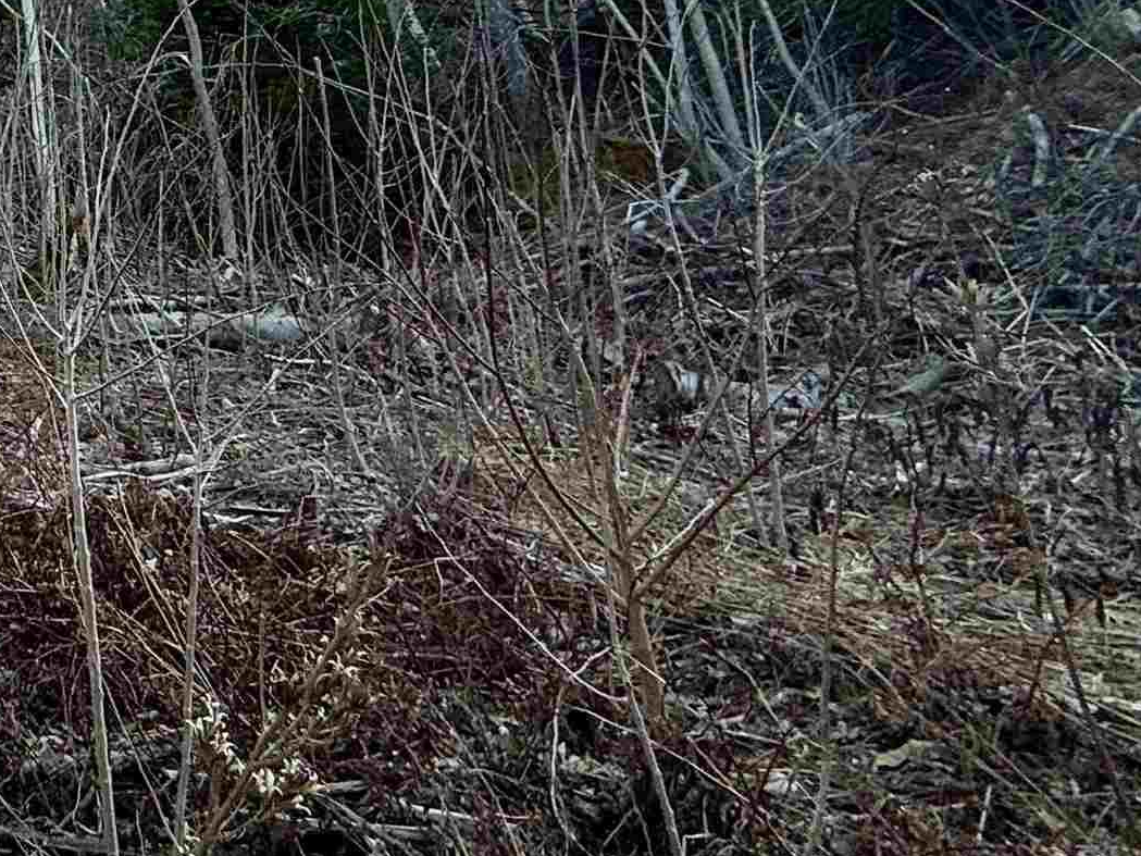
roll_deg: -1.2
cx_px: -501
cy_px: -149
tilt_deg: +15.4
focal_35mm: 41
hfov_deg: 30.2
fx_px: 1352
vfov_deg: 30.3
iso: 50
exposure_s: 1/372
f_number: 2.2
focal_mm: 2.22
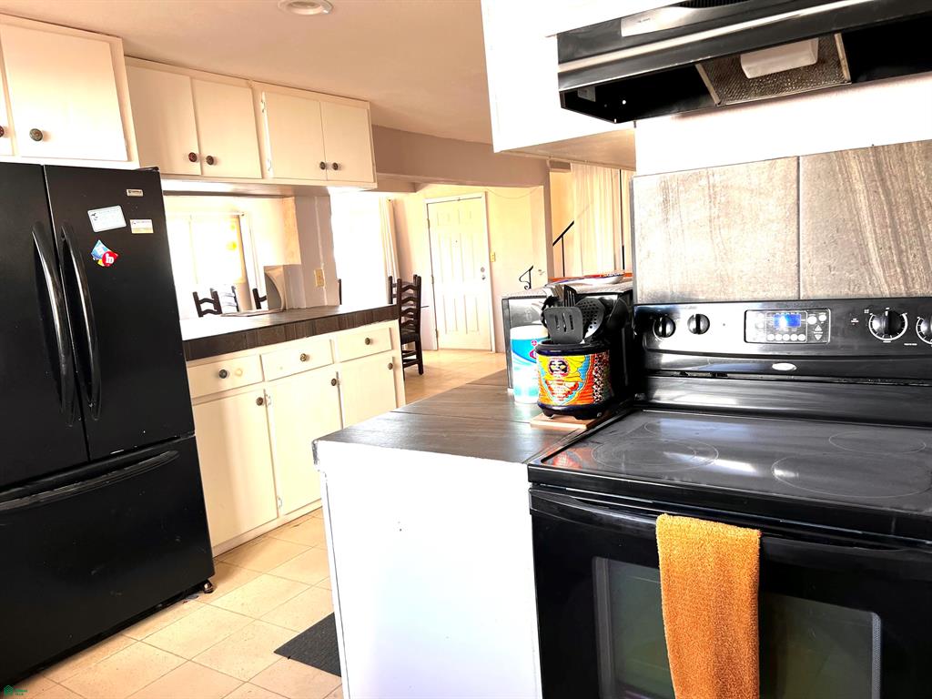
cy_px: 350
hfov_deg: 67.3
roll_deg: +4.1
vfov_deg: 53.1
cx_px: 466
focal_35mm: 26
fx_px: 700
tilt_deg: -9.3
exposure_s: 1/120
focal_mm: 5.7
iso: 64
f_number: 1.5
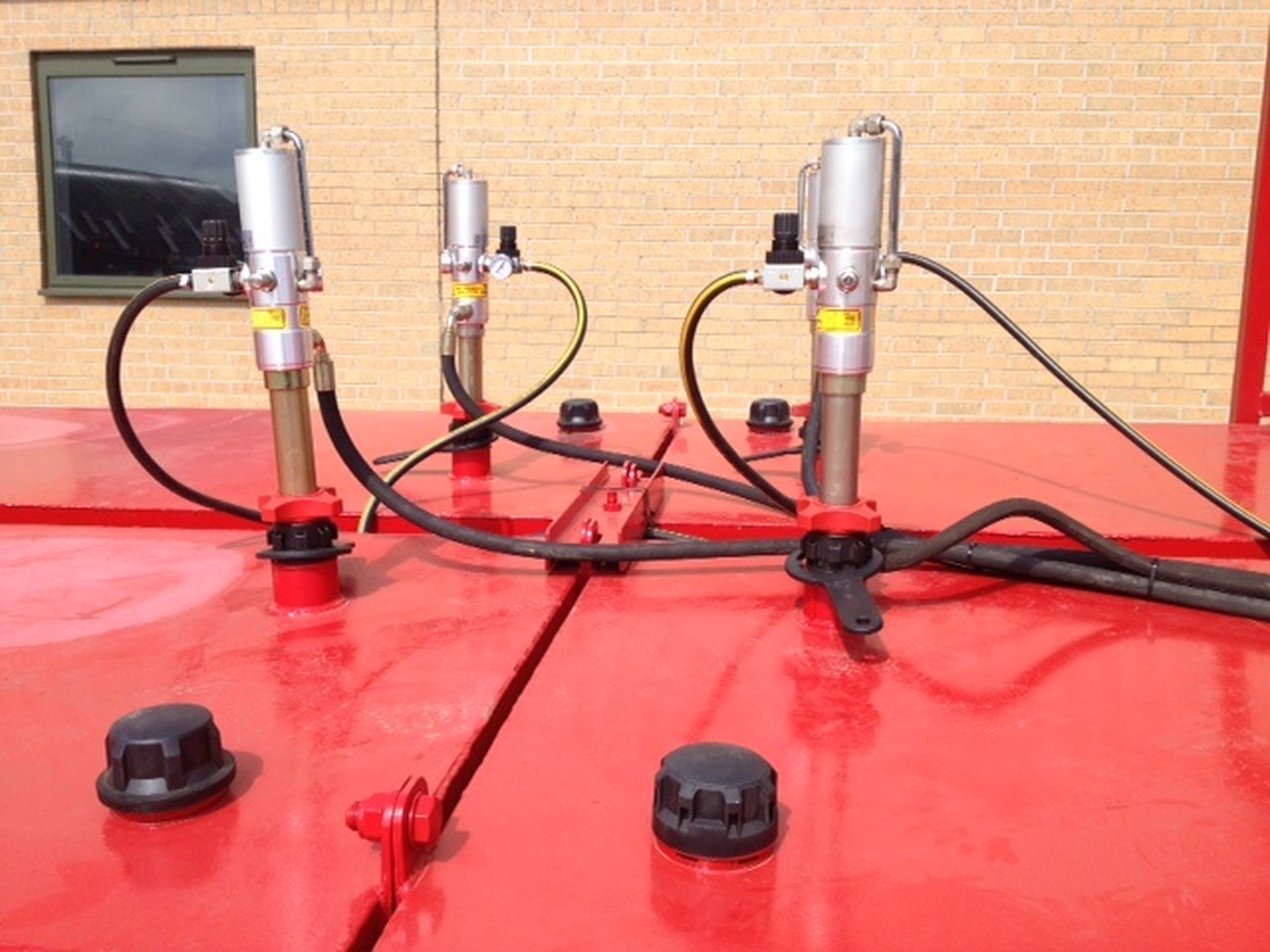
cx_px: 635
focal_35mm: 35
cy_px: 476
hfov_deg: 52.6
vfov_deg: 40.7
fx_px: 1284
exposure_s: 1/1453
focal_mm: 4.28
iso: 64
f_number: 2.4
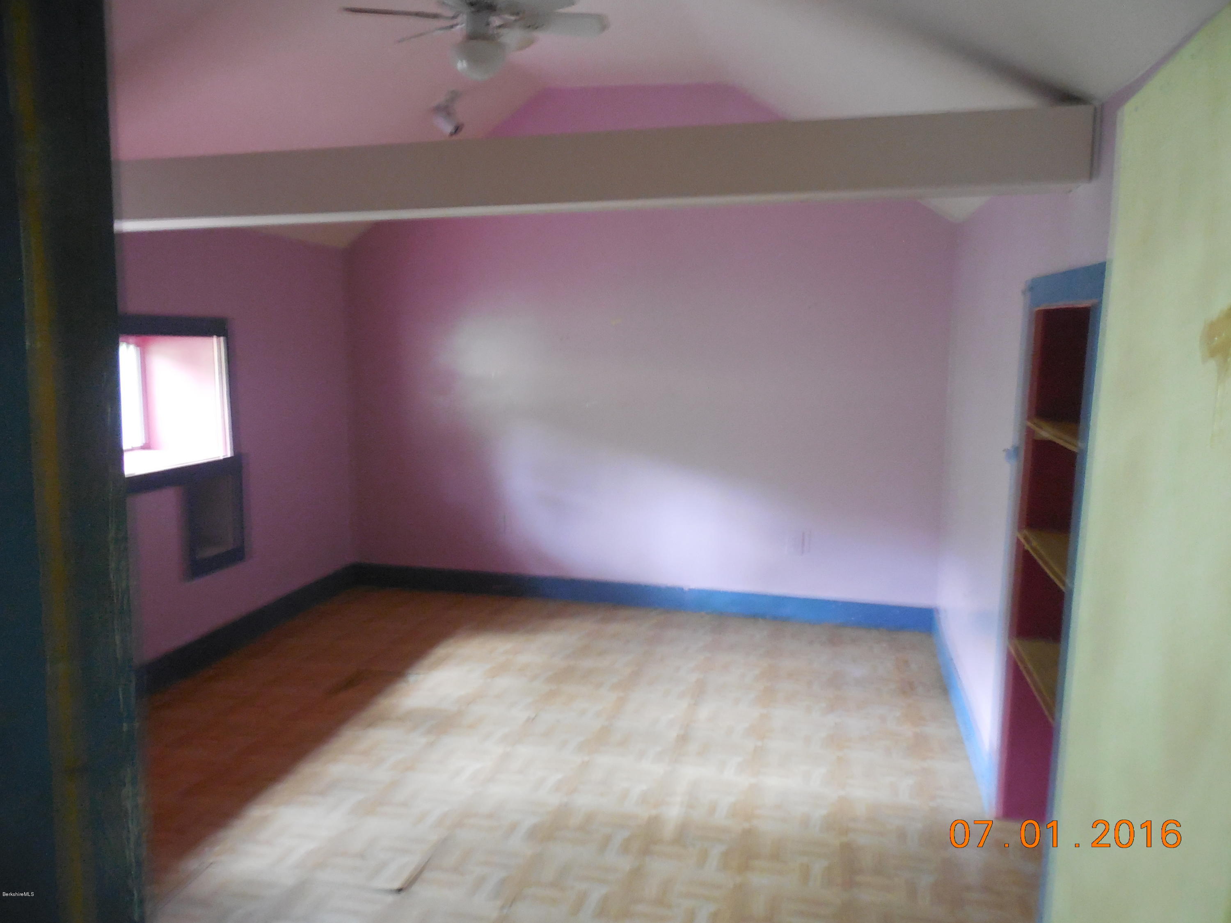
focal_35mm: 25
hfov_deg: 69.4
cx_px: 616
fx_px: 889
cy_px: 462
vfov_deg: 54.9
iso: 800
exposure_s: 1/4
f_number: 3.3
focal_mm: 4.5
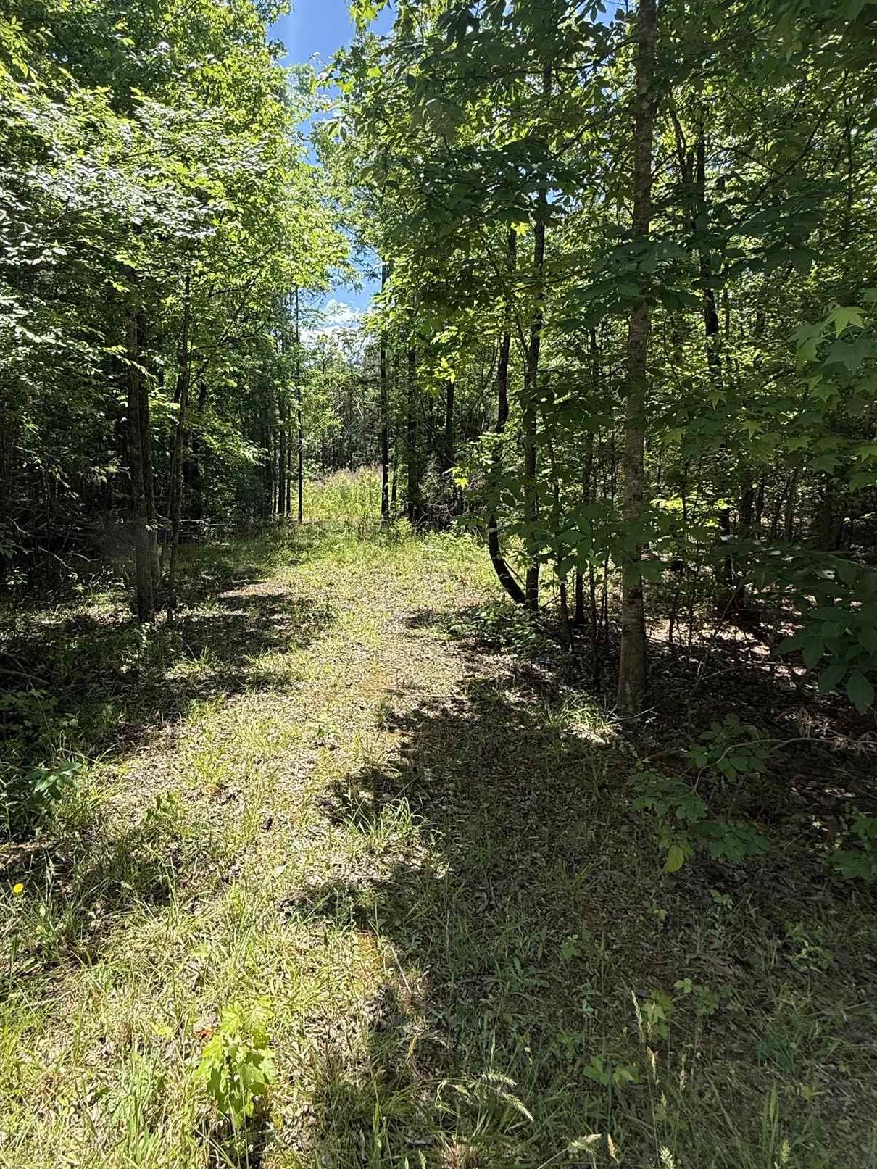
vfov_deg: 81.4
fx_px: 676
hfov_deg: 65.0
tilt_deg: -2.4
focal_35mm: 20
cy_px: 516
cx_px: 326
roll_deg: +0.2
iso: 50
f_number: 2.2
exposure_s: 1/651
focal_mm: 2.22
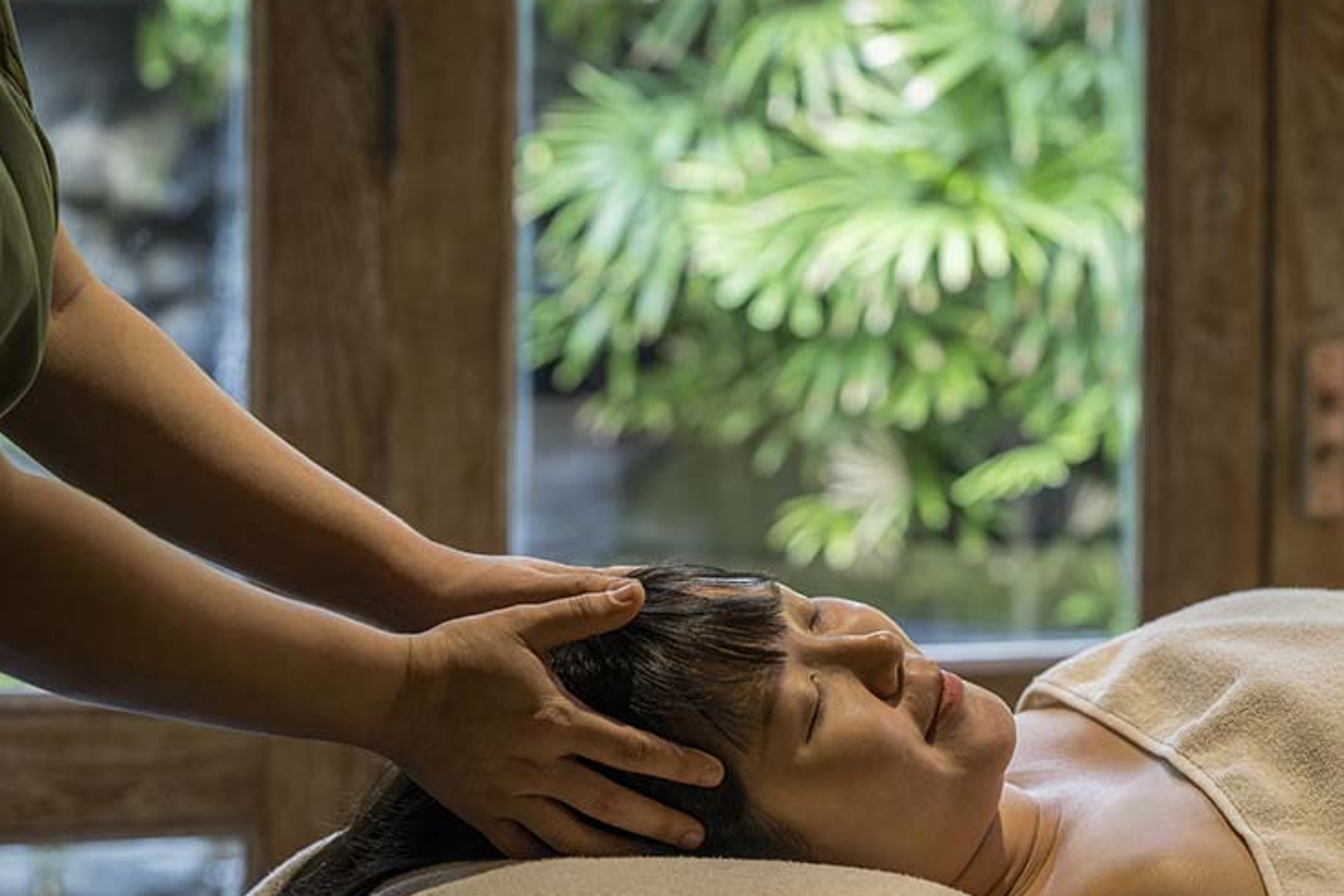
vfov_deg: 14.9
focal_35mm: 92
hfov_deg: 22.1
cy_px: 567
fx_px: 3435
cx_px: 777
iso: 800
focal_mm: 70
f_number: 4
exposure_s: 1/200
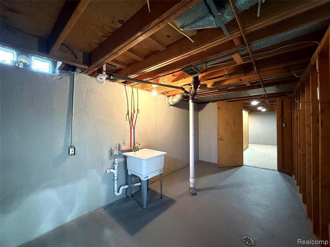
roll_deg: +0.0
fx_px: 133
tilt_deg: +0.8
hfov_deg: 102.1
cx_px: 165
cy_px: 124
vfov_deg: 85.7
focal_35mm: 14
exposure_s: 1/60
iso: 800
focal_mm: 2.22
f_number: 2.2
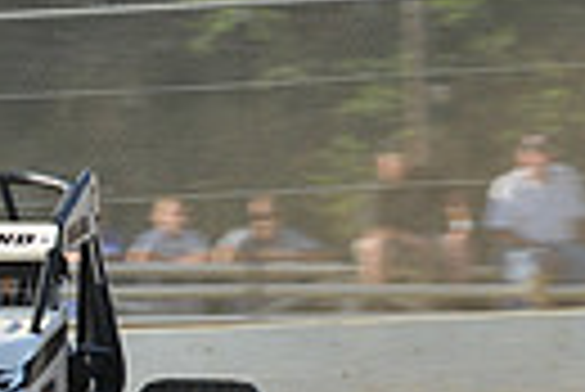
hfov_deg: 2.9
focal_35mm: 713
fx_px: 11599
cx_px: -189
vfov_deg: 1.9
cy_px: 387
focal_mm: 160
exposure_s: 1/320
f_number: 10
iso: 320
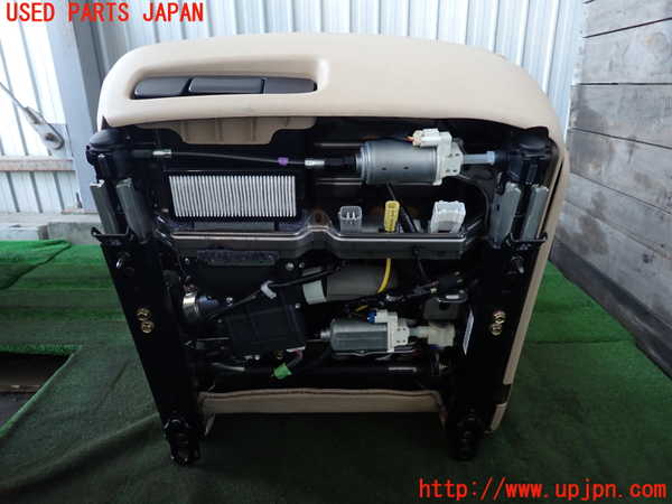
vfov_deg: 54.9
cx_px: 336
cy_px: 252
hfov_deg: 69.4
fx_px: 485
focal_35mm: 25
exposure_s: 1/50
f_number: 2
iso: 200
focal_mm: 4.5
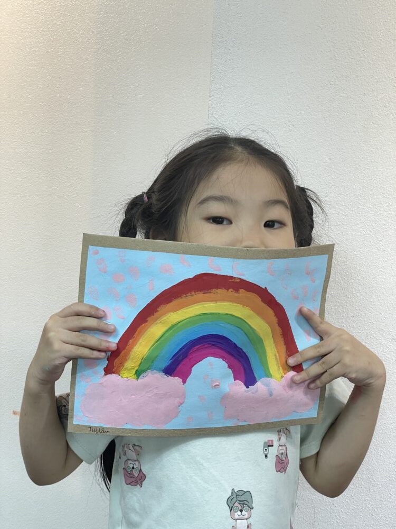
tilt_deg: -6.6
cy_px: 264
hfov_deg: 28.0
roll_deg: -3.6
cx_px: 198
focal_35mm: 52
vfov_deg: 36.8
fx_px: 793
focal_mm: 6
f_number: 2
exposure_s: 1/100
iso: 100
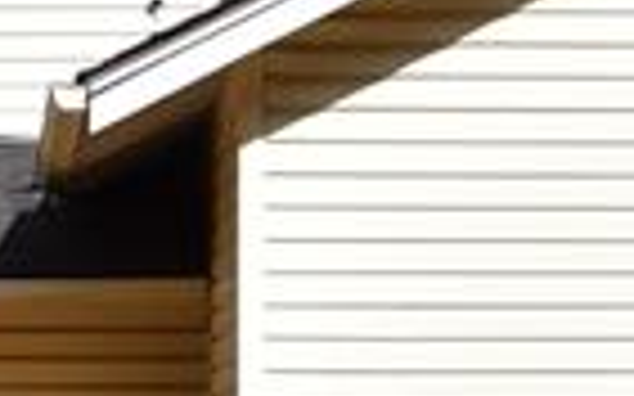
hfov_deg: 7.9
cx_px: 317
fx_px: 4612
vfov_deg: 4.9
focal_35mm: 267
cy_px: 432
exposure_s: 1/2000
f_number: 7.1
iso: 400
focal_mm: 24
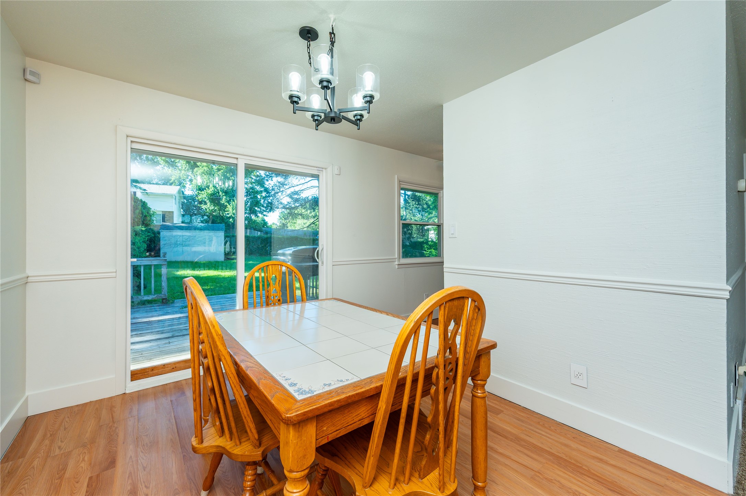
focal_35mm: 14
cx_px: 373
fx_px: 290
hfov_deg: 104.3
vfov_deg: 81.1
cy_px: 248
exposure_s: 1/100
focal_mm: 14
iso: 500
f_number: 10
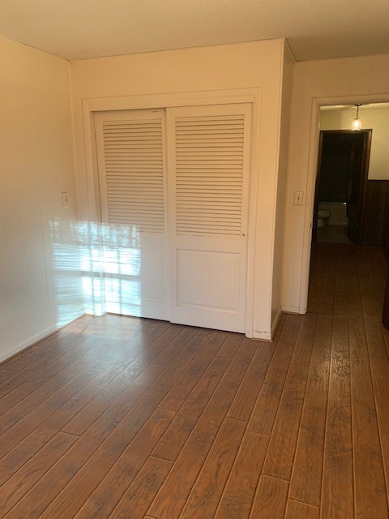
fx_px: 390
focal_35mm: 26
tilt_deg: -12.1
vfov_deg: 67.3
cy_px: 260
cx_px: 194
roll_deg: +0.6
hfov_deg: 53.1
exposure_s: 1/60
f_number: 1.8
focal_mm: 4.25
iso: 160
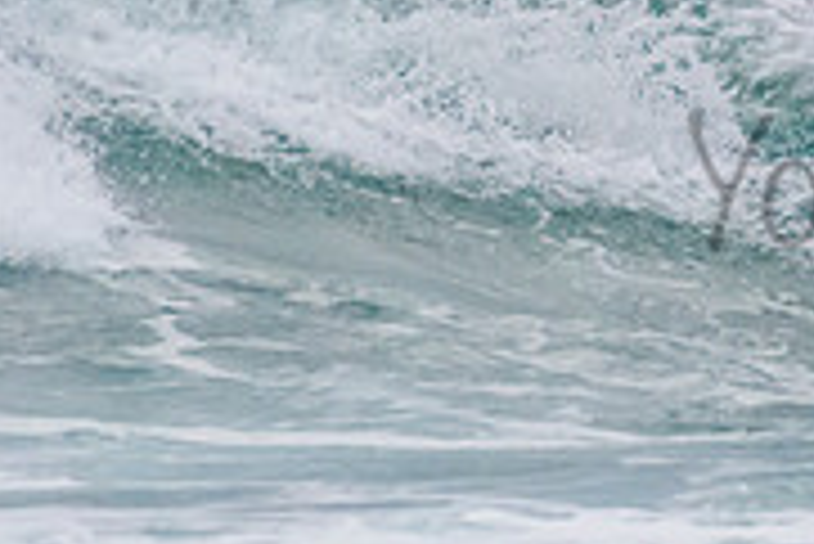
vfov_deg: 0.7
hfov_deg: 1.0
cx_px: 1111
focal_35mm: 1968
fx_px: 44533
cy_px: -37
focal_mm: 500
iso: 3200
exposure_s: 1/1250
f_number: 5.6
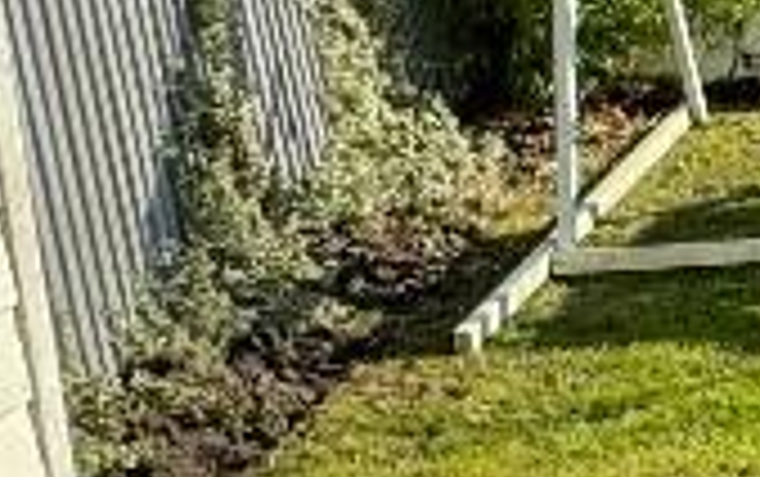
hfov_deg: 18.3
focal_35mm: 90
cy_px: 198
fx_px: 1866
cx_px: 1358
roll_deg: +0.8
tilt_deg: -11.2
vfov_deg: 14.6
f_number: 2.2
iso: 40
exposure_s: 1/414
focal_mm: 2.22
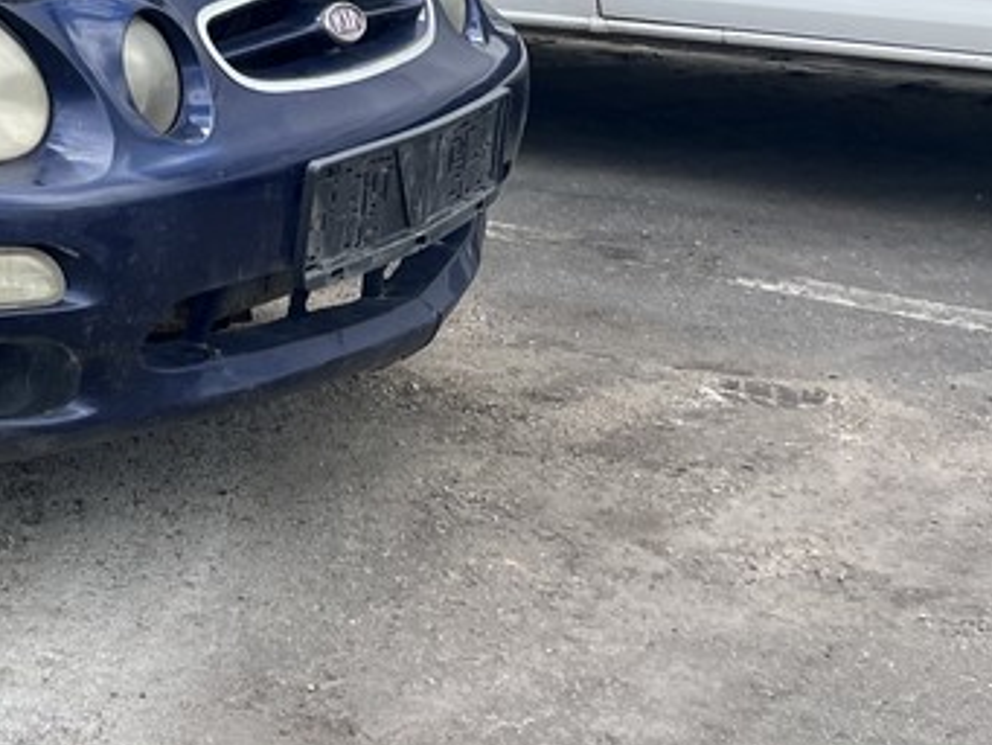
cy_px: -189
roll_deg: -1.2
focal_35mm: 78
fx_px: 2236
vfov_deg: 17.8
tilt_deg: -4.3
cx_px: -471
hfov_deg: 21.3
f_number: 1.5
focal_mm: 5.7
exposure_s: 1/1449
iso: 50
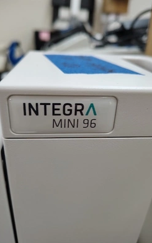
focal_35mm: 26
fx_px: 172
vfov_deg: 70.4
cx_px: 77
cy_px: 119
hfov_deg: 47.7
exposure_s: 1/120
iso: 293
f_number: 1.8
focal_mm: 5.56
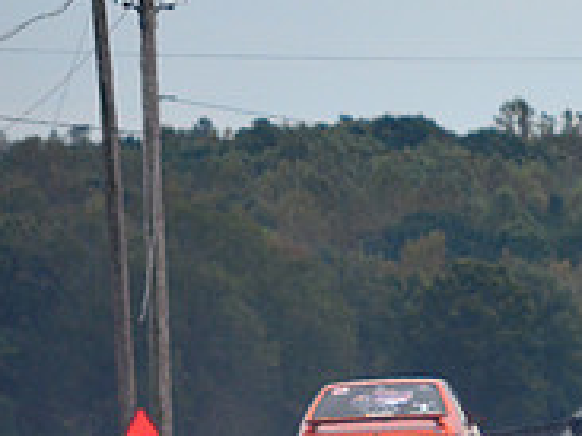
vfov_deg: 1.6
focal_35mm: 913
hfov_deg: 2.2
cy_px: 391
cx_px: 706
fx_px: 15340
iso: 1000
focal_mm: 200
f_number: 6.3
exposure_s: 1/2500
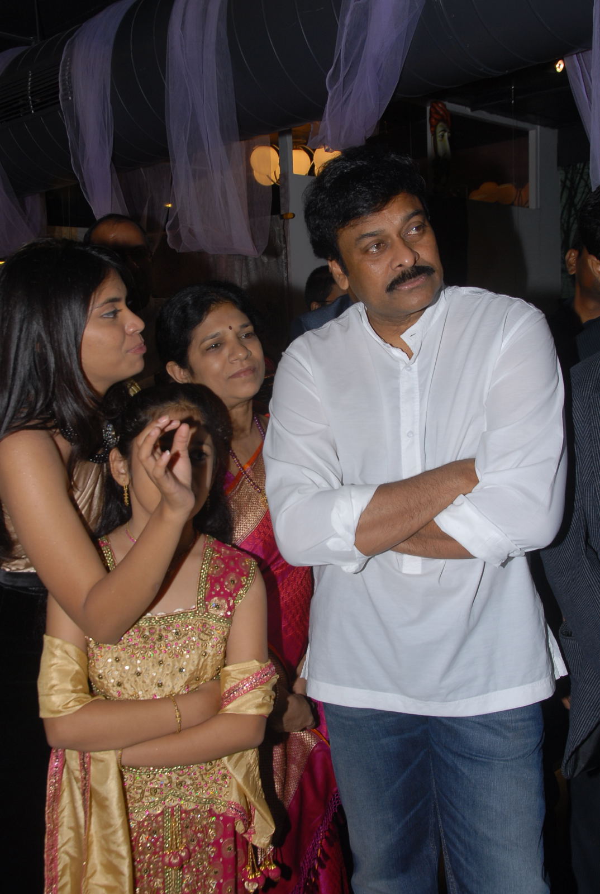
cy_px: 447
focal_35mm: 36
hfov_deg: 37.0
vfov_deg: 53.0
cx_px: 300
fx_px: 896
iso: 200
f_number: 9
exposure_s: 1/125
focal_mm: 24
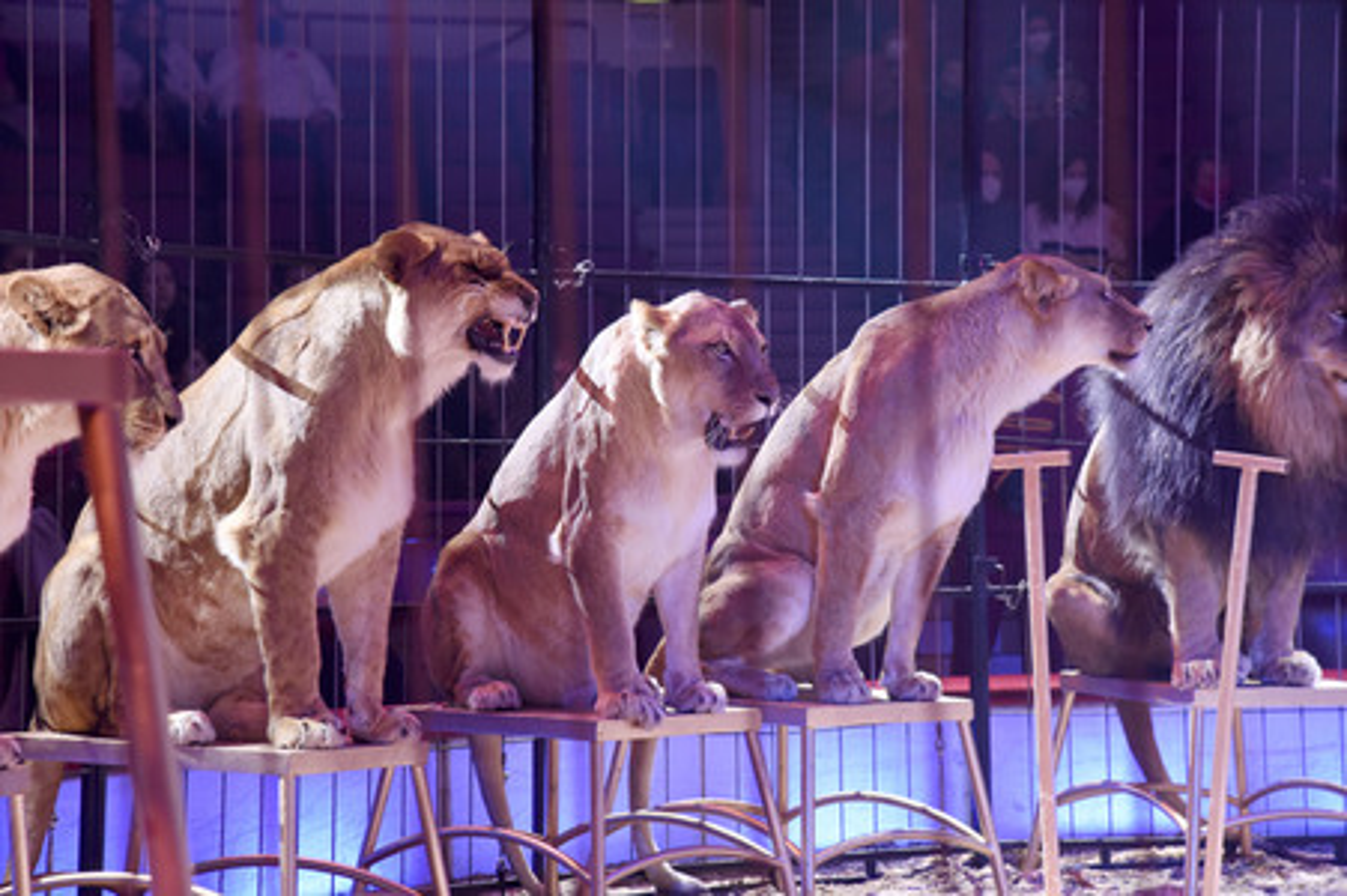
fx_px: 4487
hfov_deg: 17.1
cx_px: 674
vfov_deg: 11.4
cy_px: 448
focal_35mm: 120
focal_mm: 120
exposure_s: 1/60
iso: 2000
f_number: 6.3
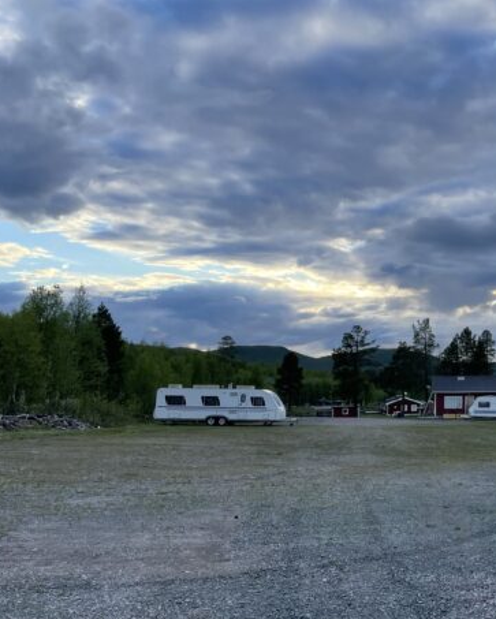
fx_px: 788
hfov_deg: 31.8
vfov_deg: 42.9
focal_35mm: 43
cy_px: 305
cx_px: 515
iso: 32
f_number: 1.6
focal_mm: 4.2
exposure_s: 1/678
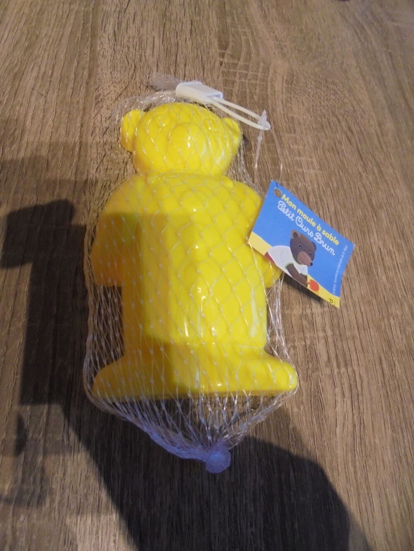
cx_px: 207
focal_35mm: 26
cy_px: 276
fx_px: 415
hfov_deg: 53.1
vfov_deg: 67.3
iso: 400
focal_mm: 4.6
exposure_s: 1/20
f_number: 3.5
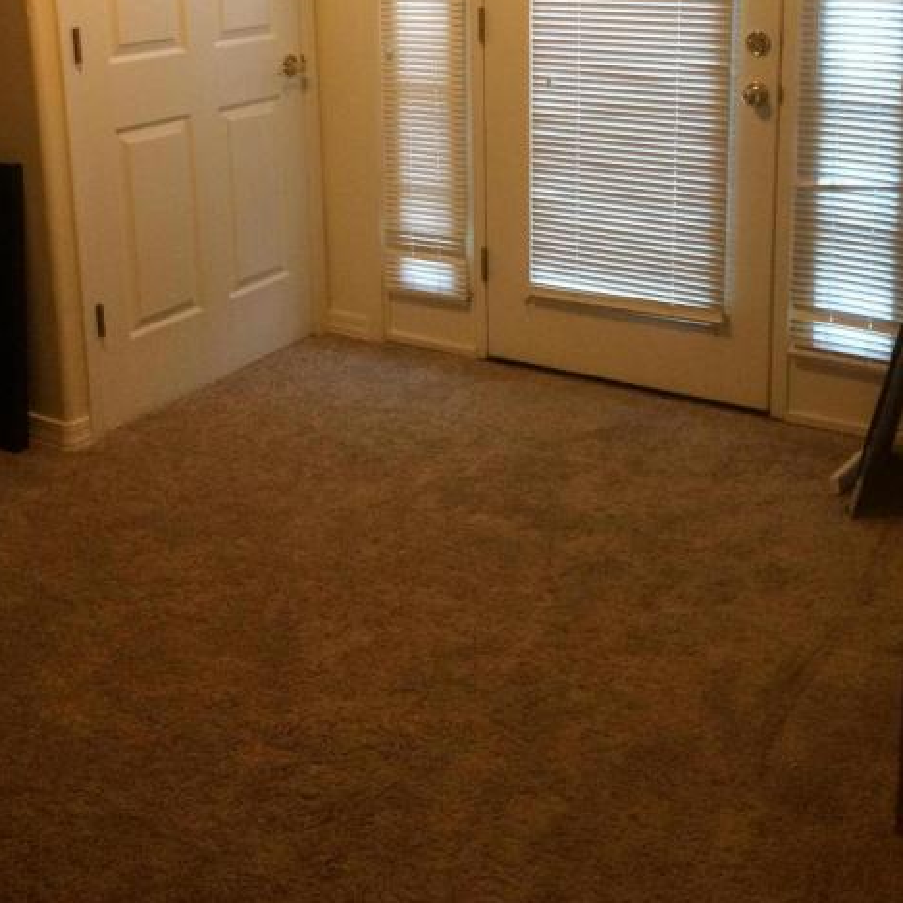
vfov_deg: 38.4
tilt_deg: -10.4
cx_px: 474
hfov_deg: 40.0
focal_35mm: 42
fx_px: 1240
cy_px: 168
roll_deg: +3.2
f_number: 2.2
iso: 320
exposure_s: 1/24
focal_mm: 4.15
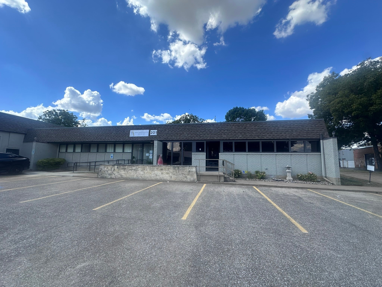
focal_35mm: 14
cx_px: 191
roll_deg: -0.8
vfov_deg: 85.7
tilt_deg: +5.9
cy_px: 144
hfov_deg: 102.1
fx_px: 154
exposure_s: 1/1276
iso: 50
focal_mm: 2.22
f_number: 2.2
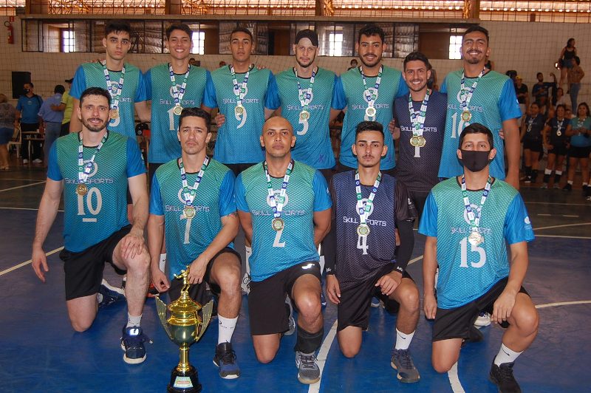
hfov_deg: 49.6
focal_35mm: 39
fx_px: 640
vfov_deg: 34.2
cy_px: 196
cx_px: 296
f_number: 4.2
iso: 400
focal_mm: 26
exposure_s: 1/60
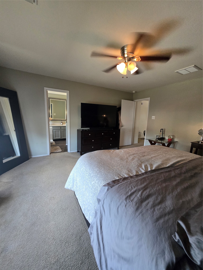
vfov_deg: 106.2
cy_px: 135
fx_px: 102
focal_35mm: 13
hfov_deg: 89.9
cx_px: 102
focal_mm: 1.7
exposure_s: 1/60
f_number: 2.2
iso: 200
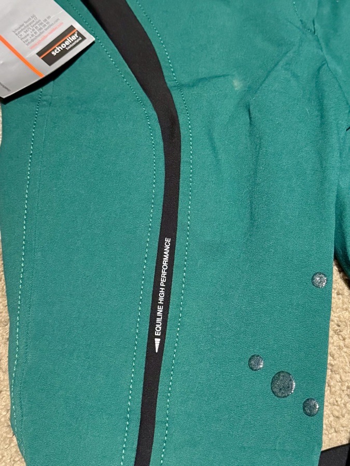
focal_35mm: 24
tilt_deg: -65.9
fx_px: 324
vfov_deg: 71.6
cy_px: 233
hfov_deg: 56.8
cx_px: 175
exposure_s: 1/52
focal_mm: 6.76
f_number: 1.78
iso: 800
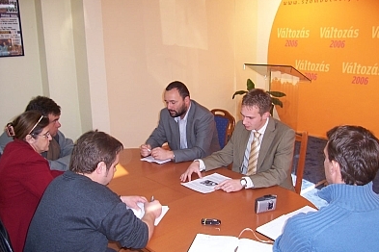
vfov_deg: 36.8
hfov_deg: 53.1
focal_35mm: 36
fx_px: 379
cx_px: 191
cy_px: 143
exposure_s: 1/60
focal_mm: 5.6
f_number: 2.7
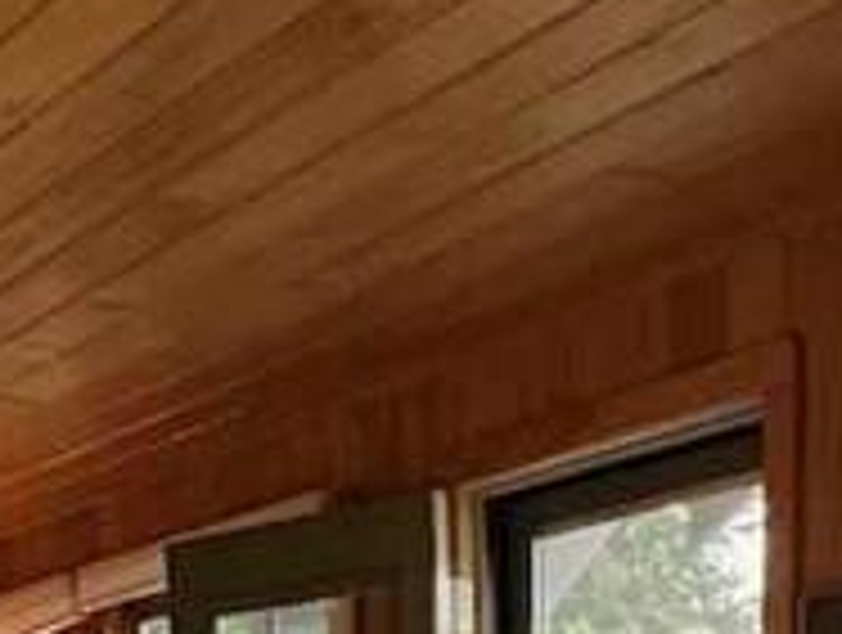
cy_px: 1246
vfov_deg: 16.3
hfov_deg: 27.3
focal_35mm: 71
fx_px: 1730
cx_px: 446
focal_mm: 1.57
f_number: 1.8
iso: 200
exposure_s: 1/60
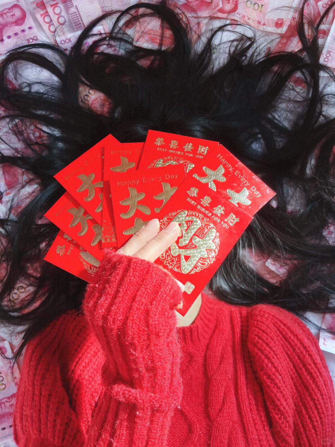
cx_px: 168
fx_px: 335
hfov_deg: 53.1
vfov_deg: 67.3
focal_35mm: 26
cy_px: 224
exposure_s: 1/121
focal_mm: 5.7
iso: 40
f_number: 1.5
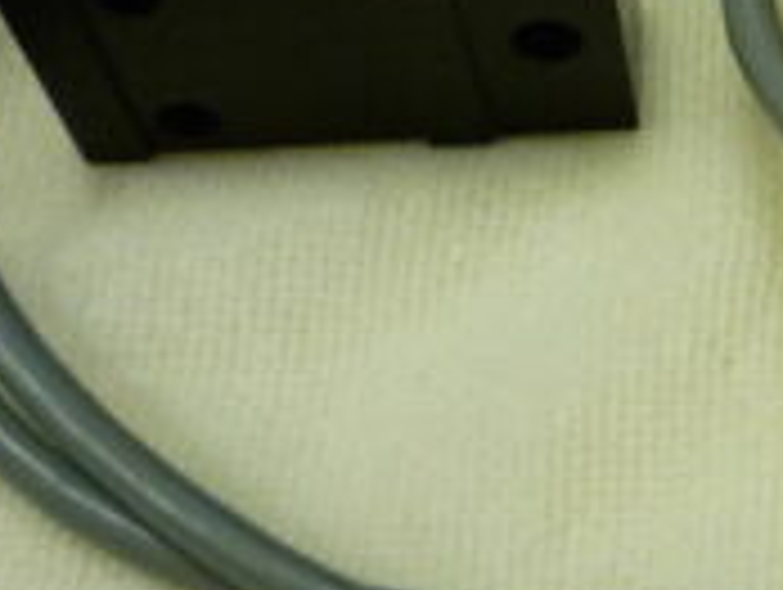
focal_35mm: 100
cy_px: 122
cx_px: 994
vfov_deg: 14.7
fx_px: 2265
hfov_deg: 18.4
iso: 400
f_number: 3.3
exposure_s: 1/30
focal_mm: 5.2
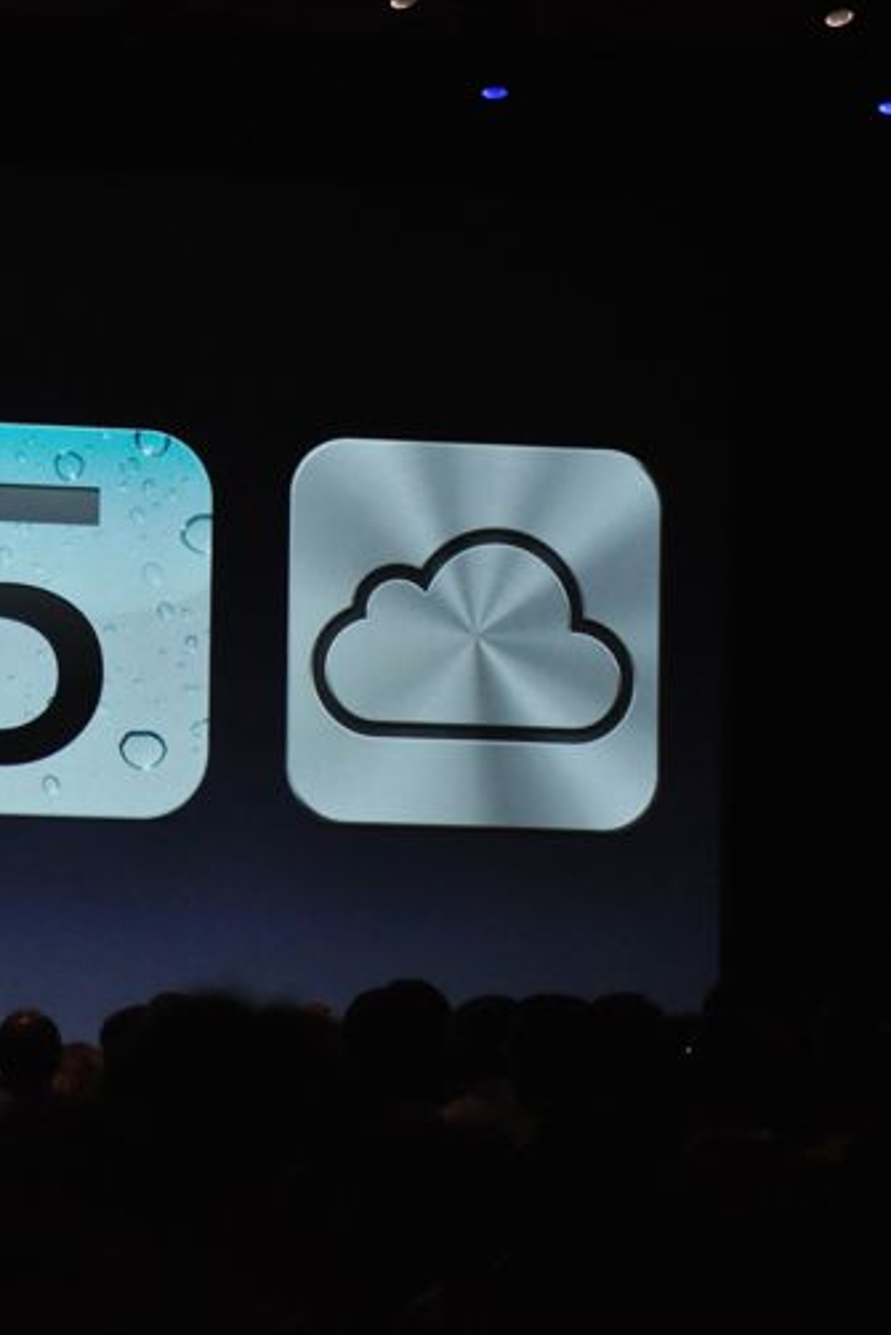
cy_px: 666
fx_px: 4377
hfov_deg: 11.5
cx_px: -13
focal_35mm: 118
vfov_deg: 17.3
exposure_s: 1/100
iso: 1600
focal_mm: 52
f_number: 5
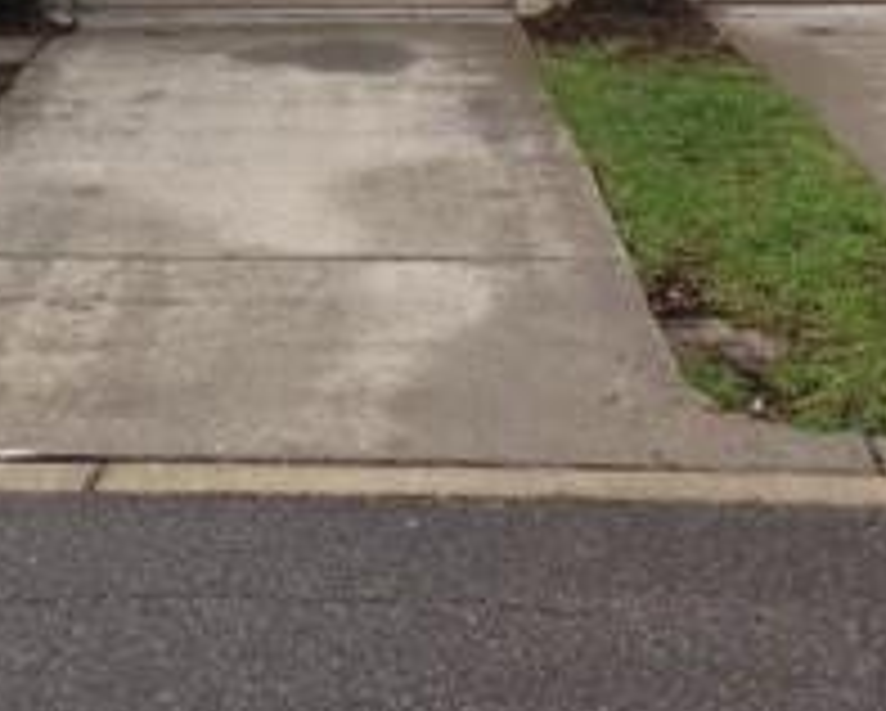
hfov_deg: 20.1
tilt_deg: +0.5
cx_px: 0
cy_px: -50
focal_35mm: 92
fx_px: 2415
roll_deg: +1.8
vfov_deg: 16.3
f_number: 2.2
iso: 25
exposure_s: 1/40
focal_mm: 4.15
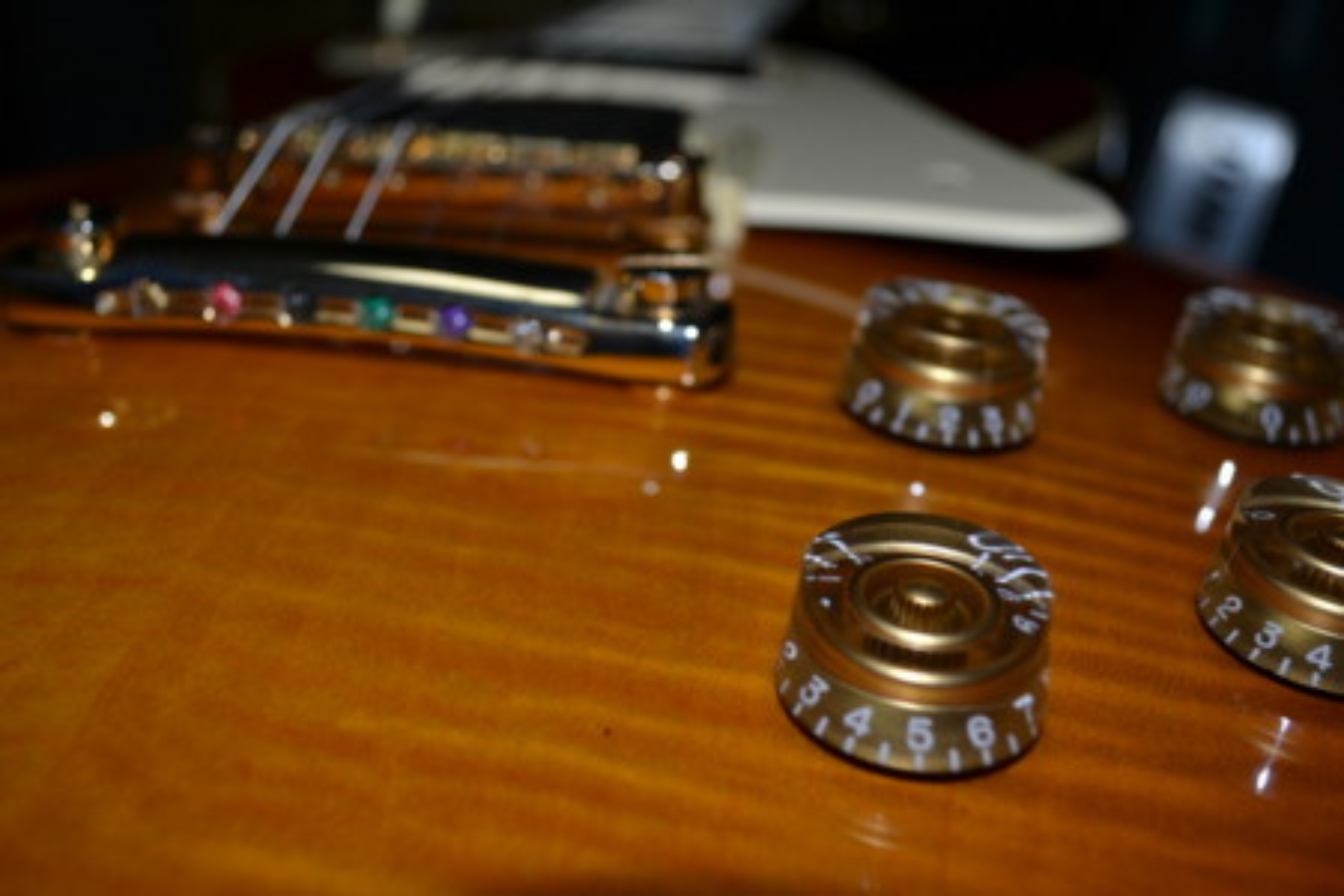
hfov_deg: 43.6
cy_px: 448
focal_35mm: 45
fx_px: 1680
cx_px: 672
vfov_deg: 29.9
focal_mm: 30
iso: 100
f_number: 4.5
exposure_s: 1/60
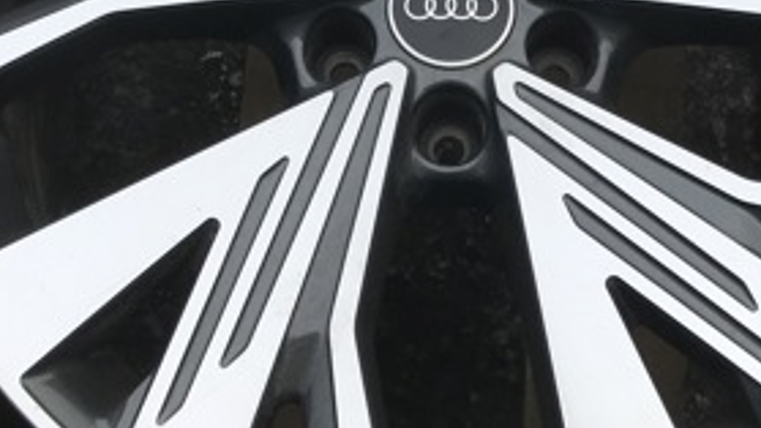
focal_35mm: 70
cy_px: 50
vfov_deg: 17.0
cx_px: 445
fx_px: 1413
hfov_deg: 30.1
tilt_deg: -72.2
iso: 20
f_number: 1.8
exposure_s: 1/225
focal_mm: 3.99
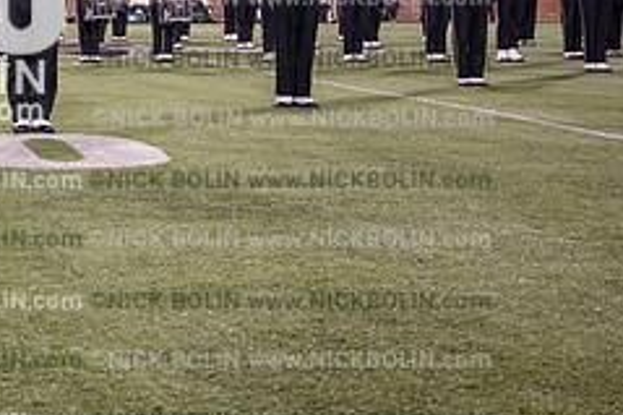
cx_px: -120
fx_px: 1383
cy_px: -3
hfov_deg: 23.3
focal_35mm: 80
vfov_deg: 16.7
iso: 3200
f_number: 4
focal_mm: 33
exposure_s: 1/640
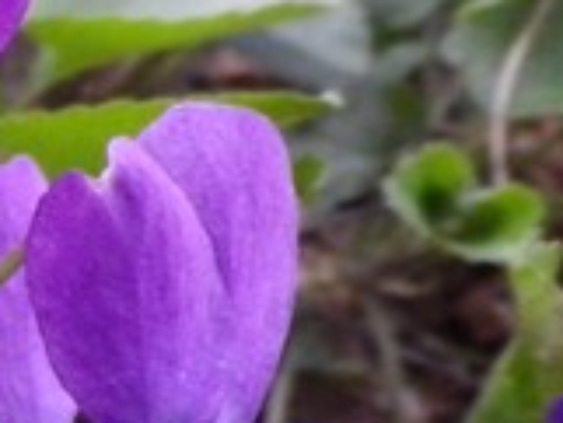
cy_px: 402
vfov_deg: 10.6
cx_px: -699
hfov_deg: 12.0
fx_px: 2262
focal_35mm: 139
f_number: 3.5
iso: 500
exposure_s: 1/100
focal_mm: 5.05
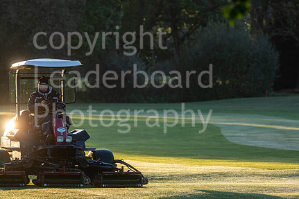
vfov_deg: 3.4
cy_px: 83
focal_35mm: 404
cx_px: 124
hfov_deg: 5.1
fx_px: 3354
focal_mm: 300
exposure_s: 1/200
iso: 200
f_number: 6.3
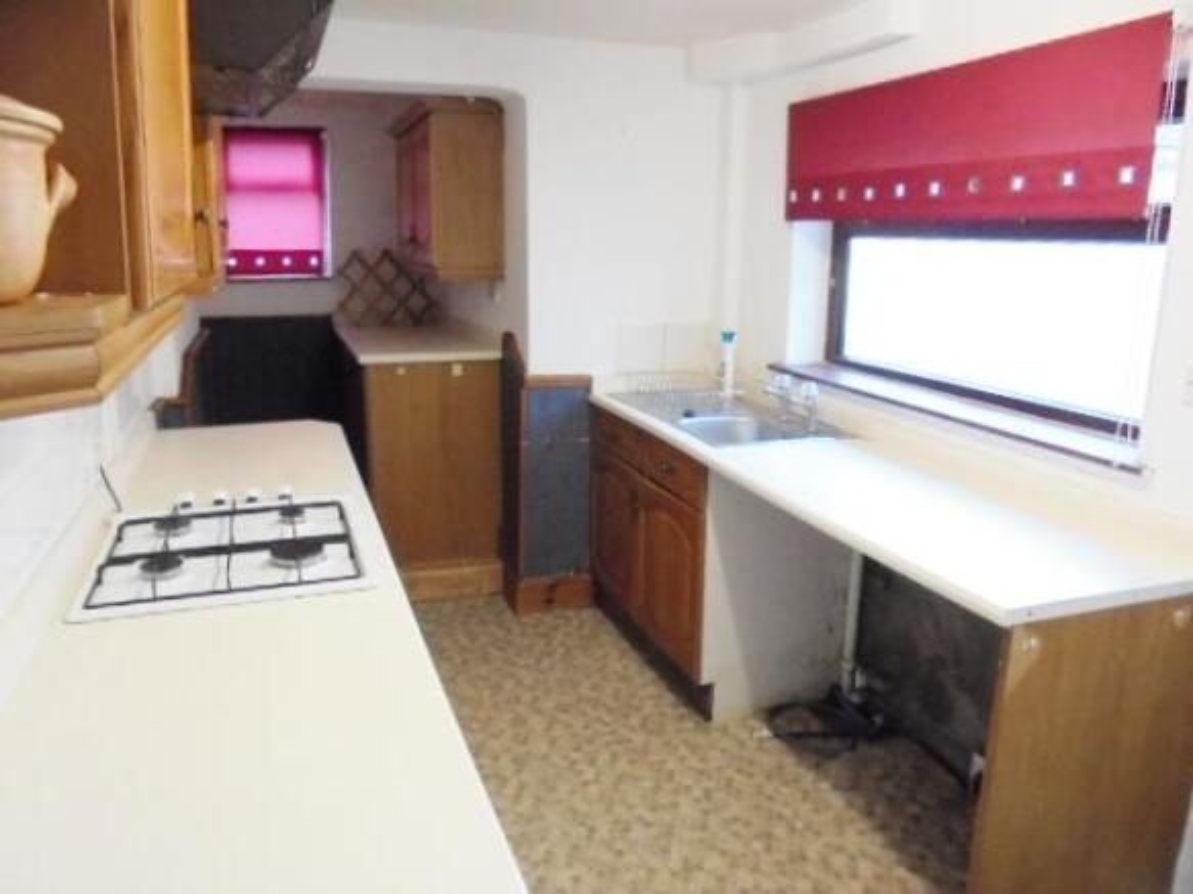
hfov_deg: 67.3
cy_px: 447
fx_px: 896
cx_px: 596
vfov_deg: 53.0
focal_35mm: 26
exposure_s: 1/15
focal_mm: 4.6
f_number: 3.5
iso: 400
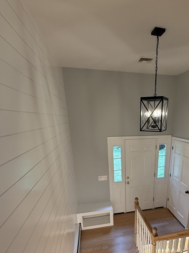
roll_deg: -0.4
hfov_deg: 59.0
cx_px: 133
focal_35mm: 22
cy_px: 173
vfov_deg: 73.5
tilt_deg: -18.2
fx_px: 160
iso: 125
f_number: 2.2
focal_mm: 2.22
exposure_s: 1/120
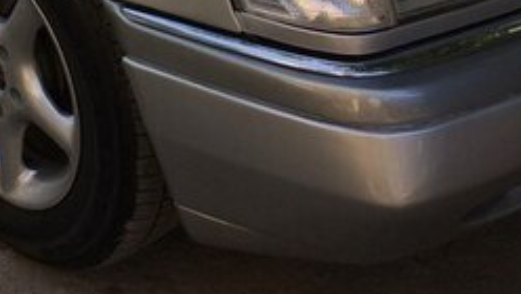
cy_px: -180
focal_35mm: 84
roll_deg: +0.7
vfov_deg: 13.4
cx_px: 67
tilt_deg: -18.4
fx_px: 1161
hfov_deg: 24.7
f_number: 2.2
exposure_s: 1/394
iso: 32
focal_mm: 4.15
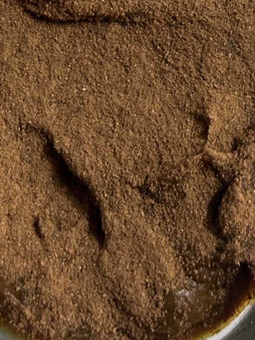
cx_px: 104
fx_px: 1051
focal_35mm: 107
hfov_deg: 13.8
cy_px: -235
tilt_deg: -69.7
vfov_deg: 16.1
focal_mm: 5.7
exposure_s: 1/33
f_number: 1.5
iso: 400
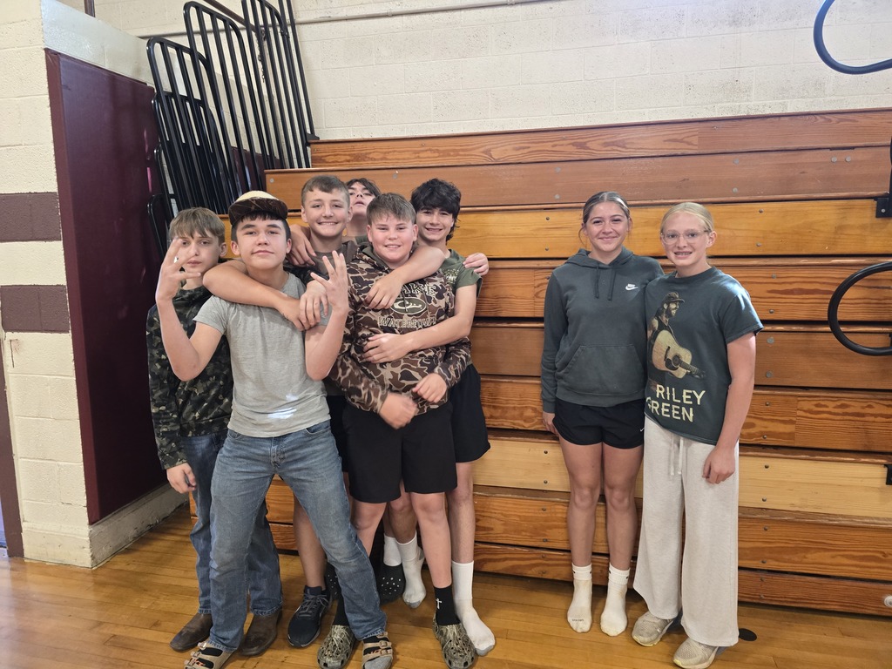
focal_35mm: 23
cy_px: 334
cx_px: 446
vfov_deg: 58.9
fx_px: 593
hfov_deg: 73.9
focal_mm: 6.3
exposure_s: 1/60
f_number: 1.7
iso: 640
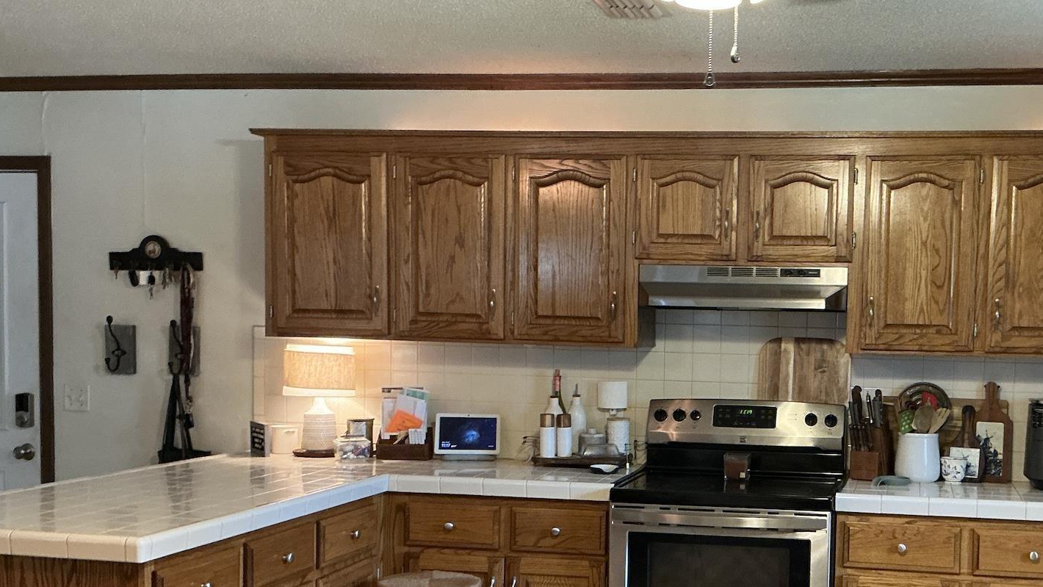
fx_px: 1217
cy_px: 411
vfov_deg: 26.9
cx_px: 721
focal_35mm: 44
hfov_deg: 45.5
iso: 200
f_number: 1.8
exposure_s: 1/40
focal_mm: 3
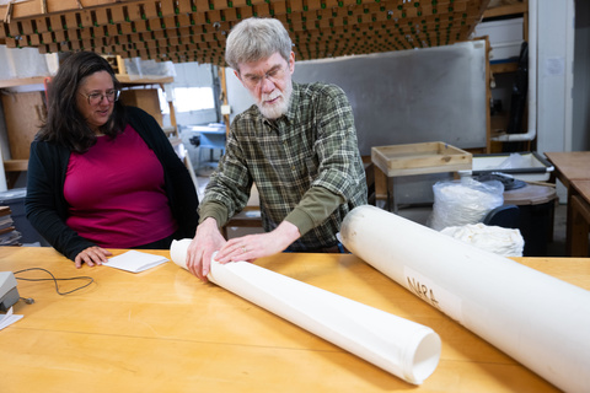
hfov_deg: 61.1
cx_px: 295
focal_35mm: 30
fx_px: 500
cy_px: 196
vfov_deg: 43.0
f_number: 3.2
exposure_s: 1/60
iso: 800
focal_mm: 30.5
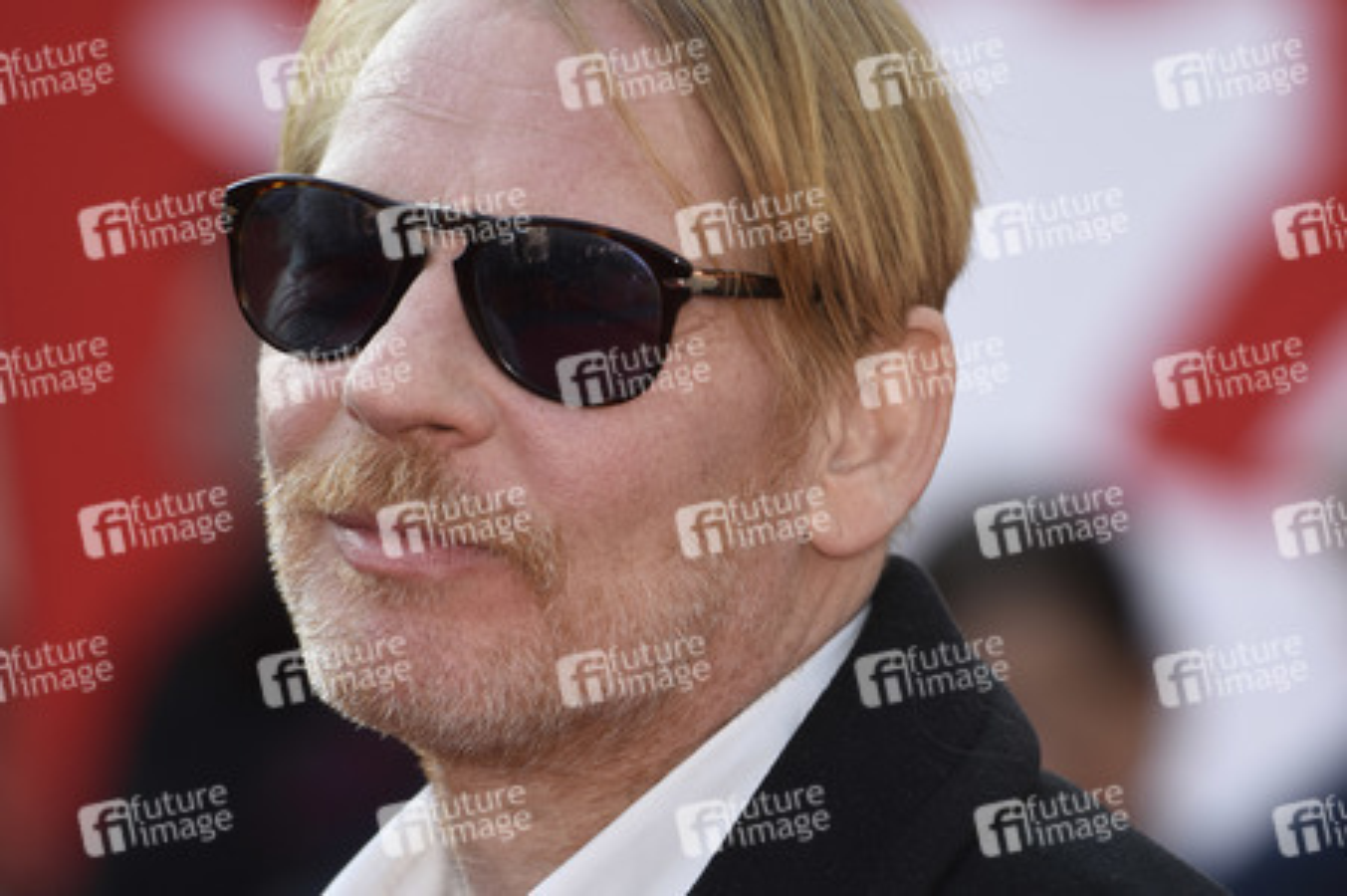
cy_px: 448
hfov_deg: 6.9
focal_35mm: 300
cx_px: 674
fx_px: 11216
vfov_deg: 4.6
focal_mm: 200
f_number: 3.2
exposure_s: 1/800
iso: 320
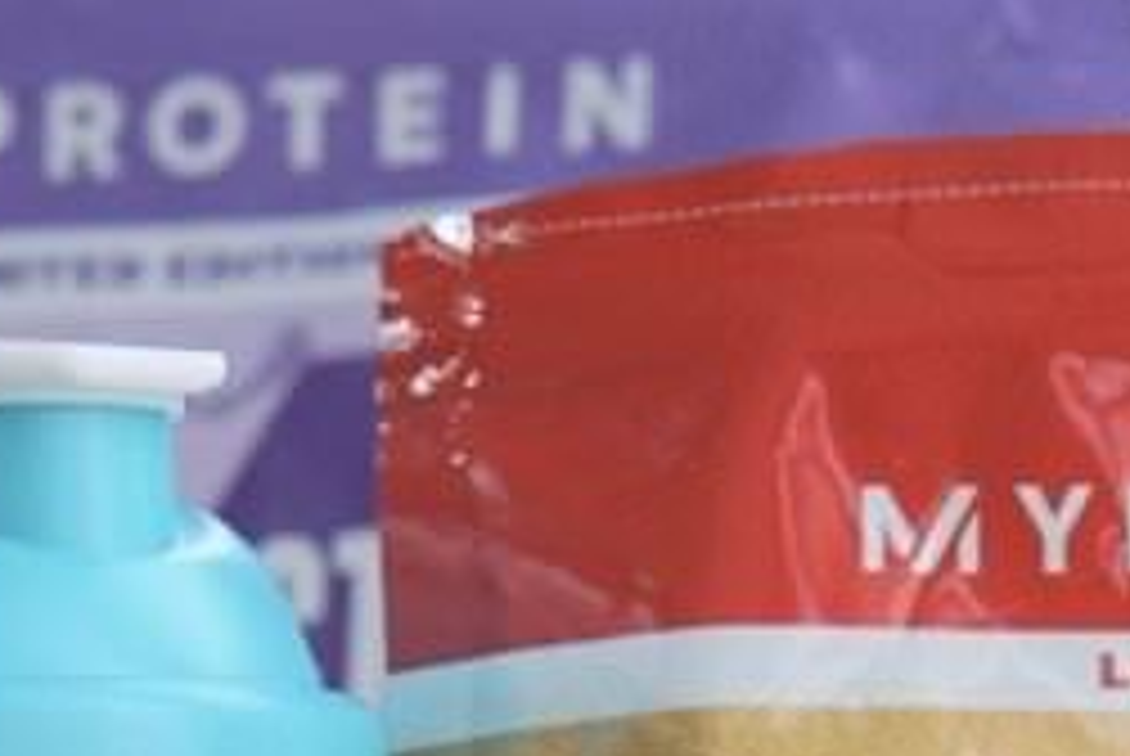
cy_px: 1422
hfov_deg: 11.5
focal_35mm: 179
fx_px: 5625
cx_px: 599
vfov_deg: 7.4
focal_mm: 30
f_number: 4
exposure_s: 1/160
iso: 400
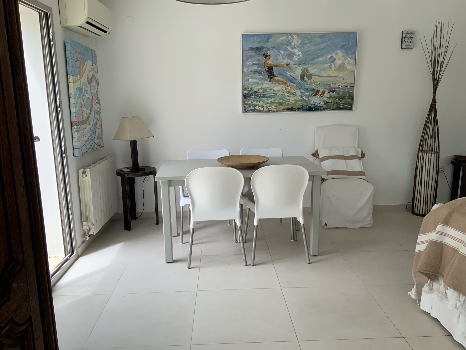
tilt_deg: -11.9
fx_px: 390
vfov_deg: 48.2
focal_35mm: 29
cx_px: 233
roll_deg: +1.5
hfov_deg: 61.7
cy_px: 175
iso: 16
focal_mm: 3
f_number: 1.8
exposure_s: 1/292
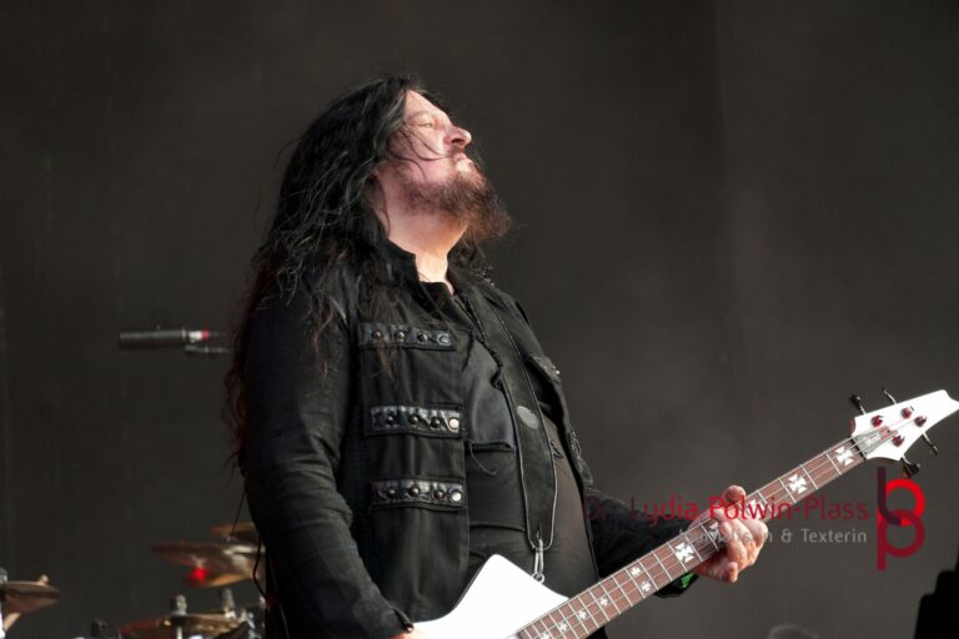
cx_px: 480
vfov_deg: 5.6
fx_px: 6513
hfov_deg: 8.4
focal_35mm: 244
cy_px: 320
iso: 1250
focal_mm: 163
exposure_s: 1/320
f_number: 6.3
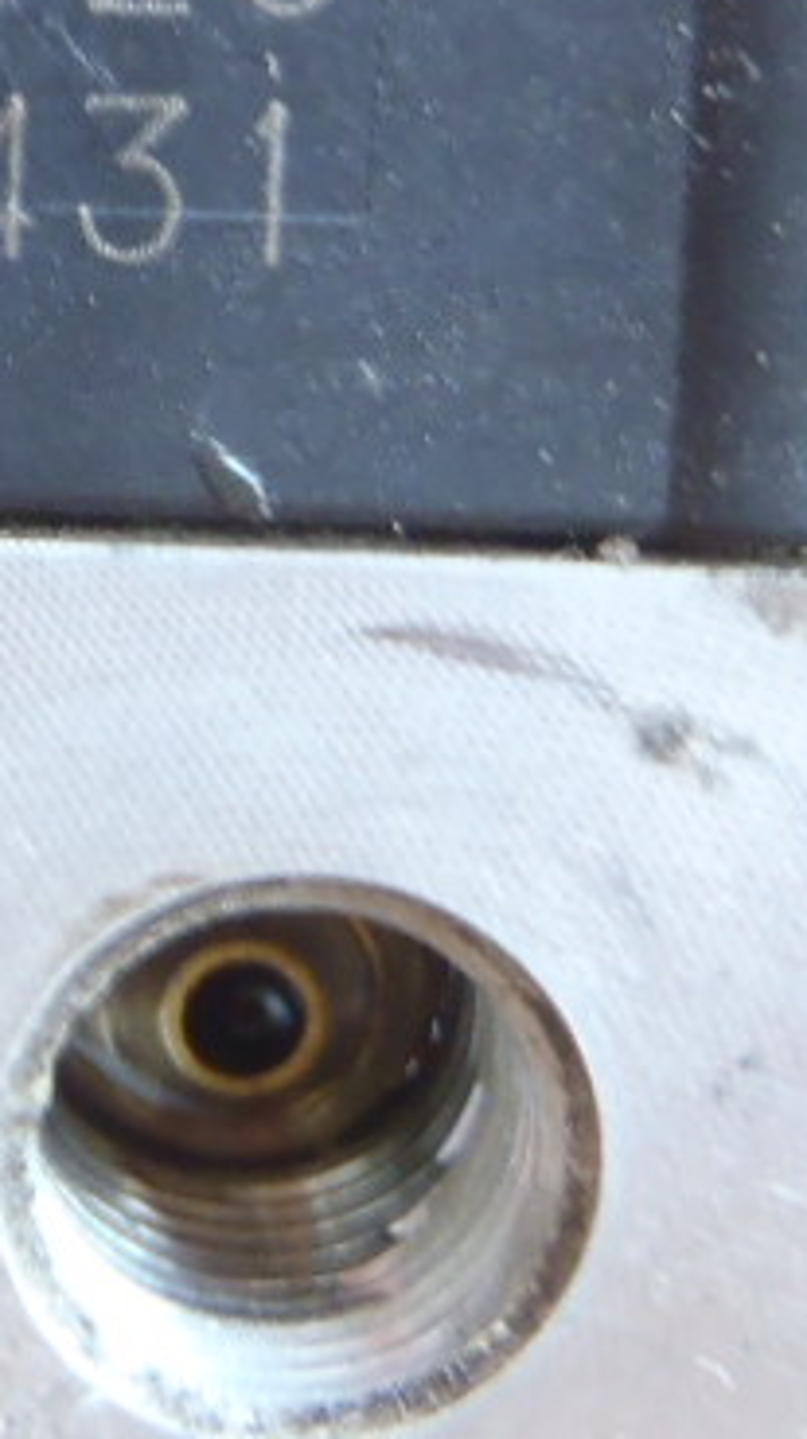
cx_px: -717
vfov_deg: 15.1
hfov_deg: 8.3
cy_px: 35
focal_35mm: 140
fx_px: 5337
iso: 200
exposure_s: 1/8
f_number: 4.7
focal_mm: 6.64
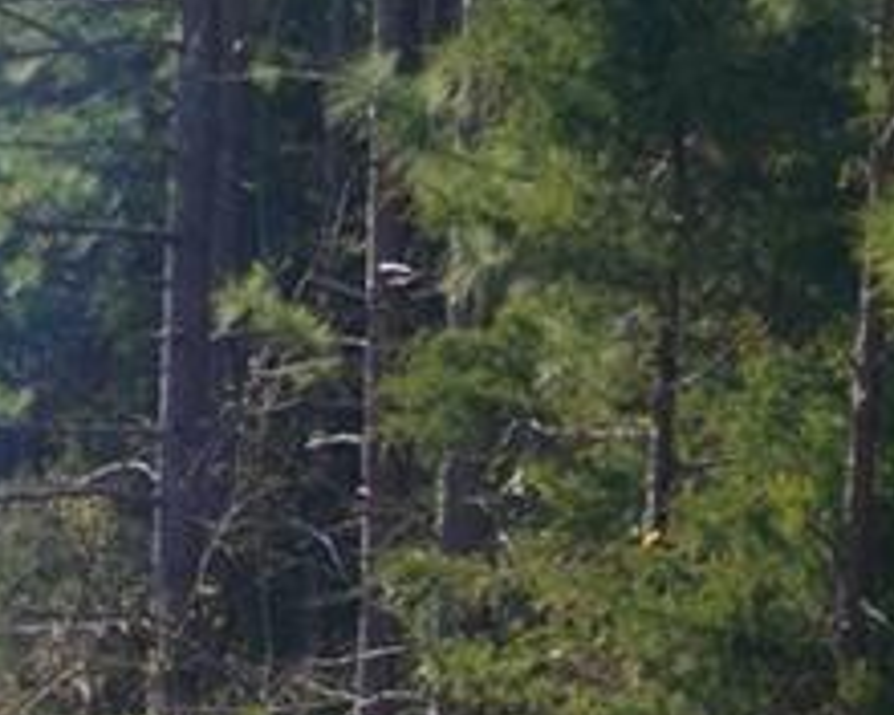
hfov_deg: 10.5
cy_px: 654
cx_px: 183
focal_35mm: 183
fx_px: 4842
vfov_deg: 8.4
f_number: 5.6
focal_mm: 28
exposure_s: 1/80
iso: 100
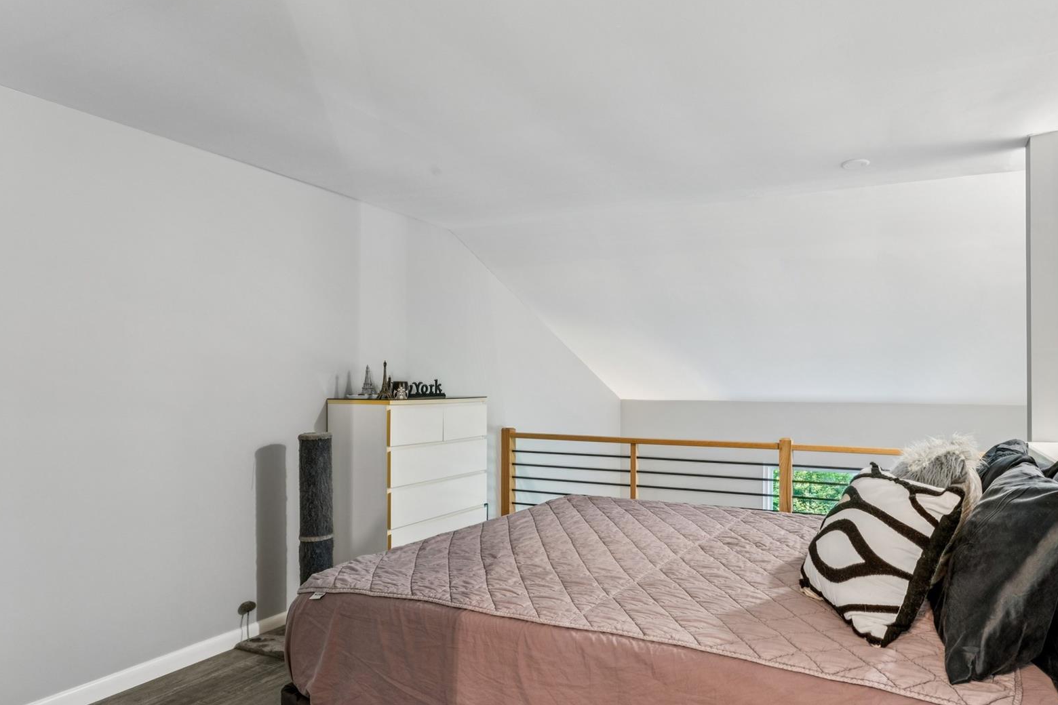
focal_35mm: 21
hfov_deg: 79.0
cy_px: 387
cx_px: 675
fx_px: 621
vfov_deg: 59.1
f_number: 13
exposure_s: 1/1.25
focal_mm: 16.1
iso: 400
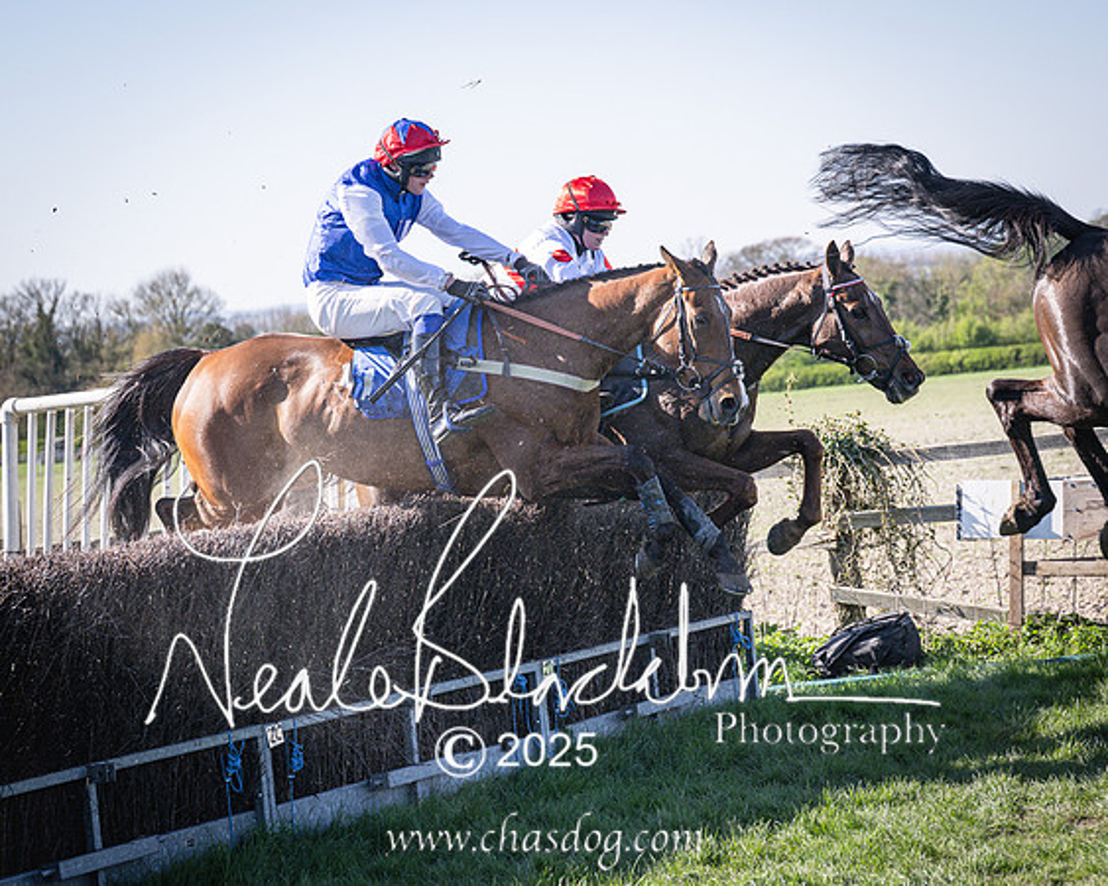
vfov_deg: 14.1
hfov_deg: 17.6
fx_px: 3576
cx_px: 534
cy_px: 451
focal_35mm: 109
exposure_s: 1/1600
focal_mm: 70
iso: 200
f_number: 4
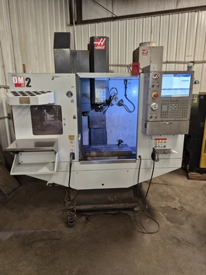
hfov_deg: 58.9
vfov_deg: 73.9
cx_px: 103
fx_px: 182
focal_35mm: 23
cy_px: 138
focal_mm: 5.4
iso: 500
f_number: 1.8
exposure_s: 1/120
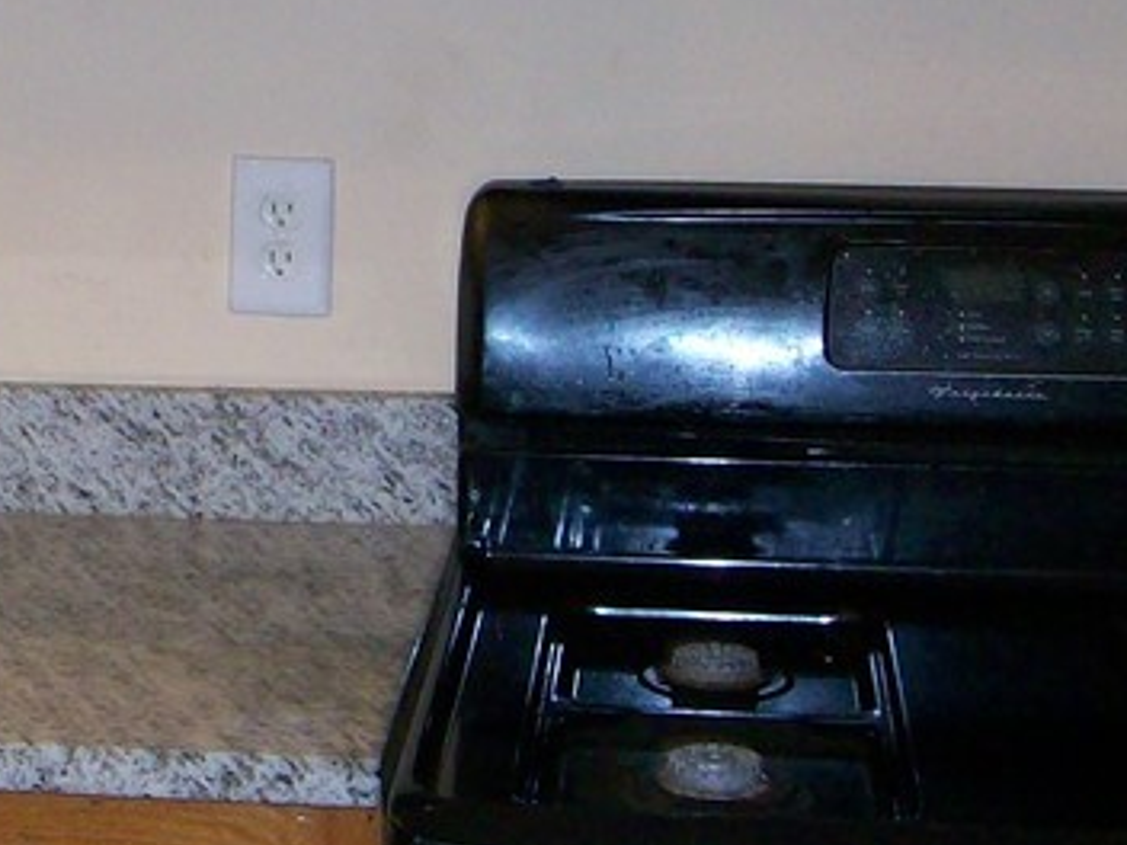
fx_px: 3223
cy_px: -26
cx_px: 106
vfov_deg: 14.7
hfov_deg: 19.5
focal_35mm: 99
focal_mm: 5.7
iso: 160
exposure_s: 1/60
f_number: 2.8
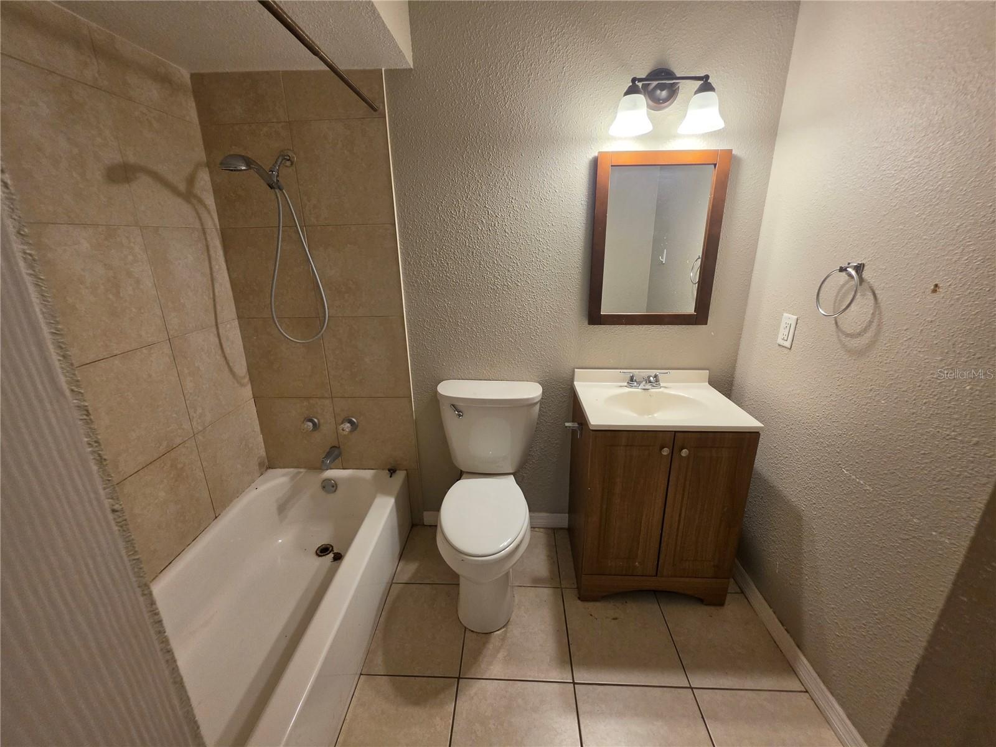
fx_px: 374
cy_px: 374
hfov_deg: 106.2
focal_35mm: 13
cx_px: 498
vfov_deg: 89.9
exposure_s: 1/120
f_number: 1.9
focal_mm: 2.2
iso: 200
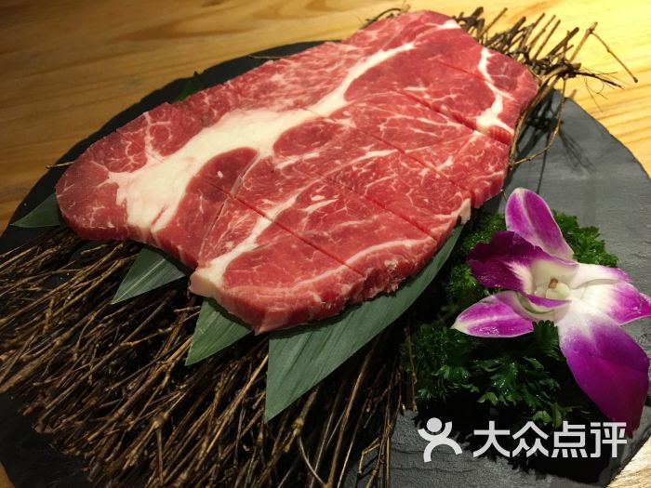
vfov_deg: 48.2
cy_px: 244
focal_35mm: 29
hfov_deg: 61.7
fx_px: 545
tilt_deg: -49.9
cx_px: 326
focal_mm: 4.15
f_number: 2.2
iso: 200
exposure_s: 1/25
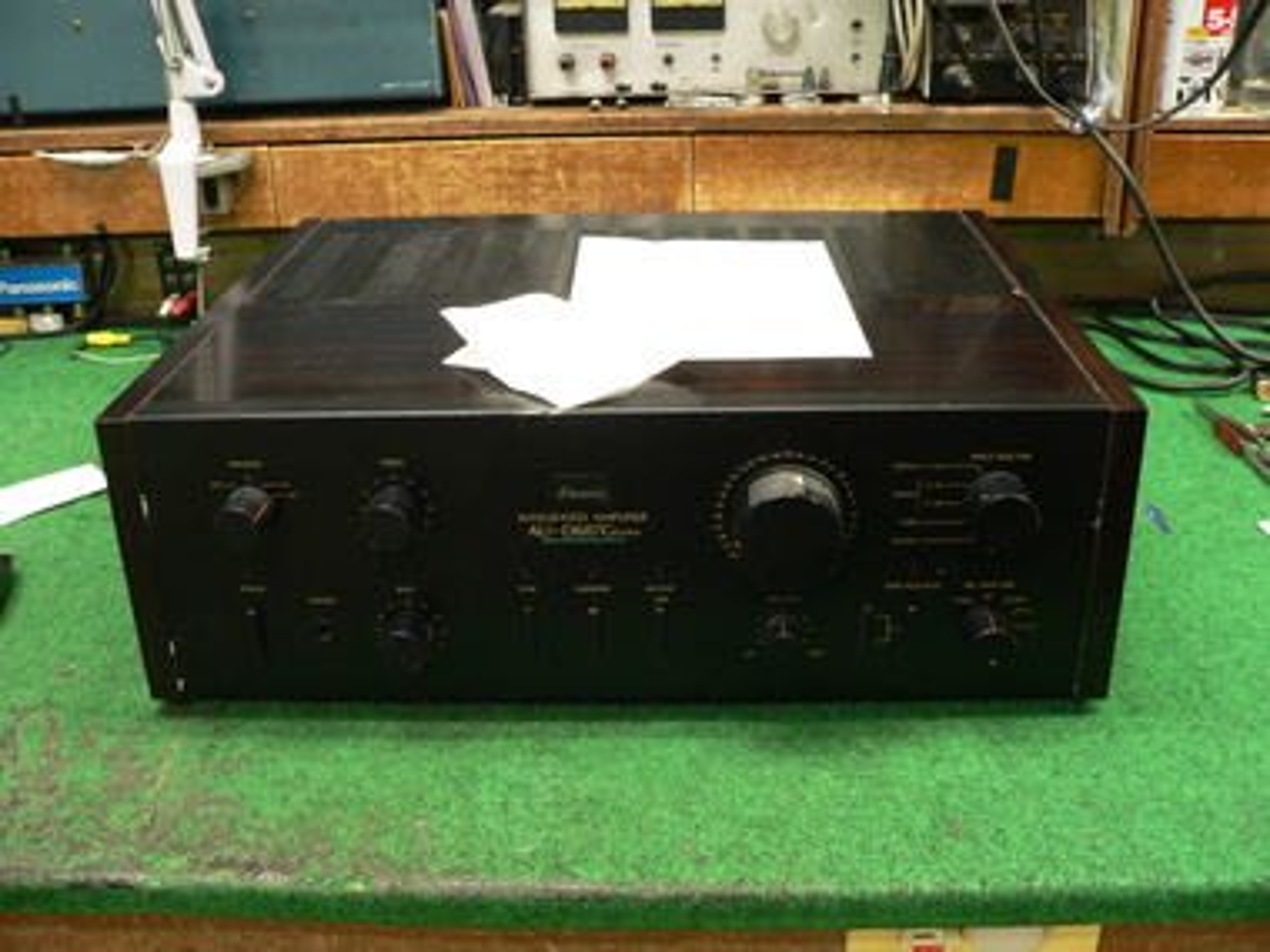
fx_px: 1321
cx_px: 635
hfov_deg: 51.4
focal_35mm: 36
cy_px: 476
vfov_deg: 39.7
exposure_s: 1/10
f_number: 2.8
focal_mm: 6
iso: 200
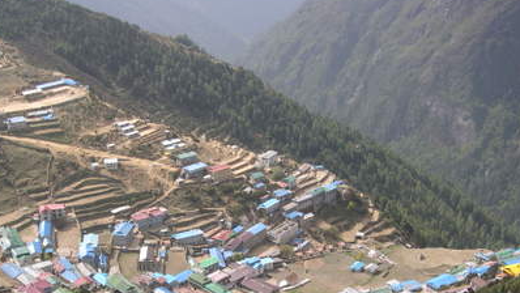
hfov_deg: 39.8
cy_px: 215
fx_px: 717
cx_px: 225
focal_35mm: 52
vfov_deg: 22.9
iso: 100
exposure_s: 1/163
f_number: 7.6
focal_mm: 8
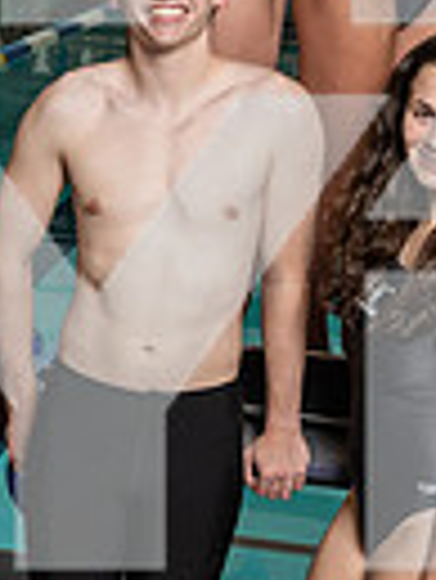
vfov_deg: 18.9
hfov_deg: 14.2
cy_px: 335
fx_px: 1744
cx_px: 279
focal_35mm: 104
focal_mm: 24
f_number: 5.6
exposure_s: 1/250
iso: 640
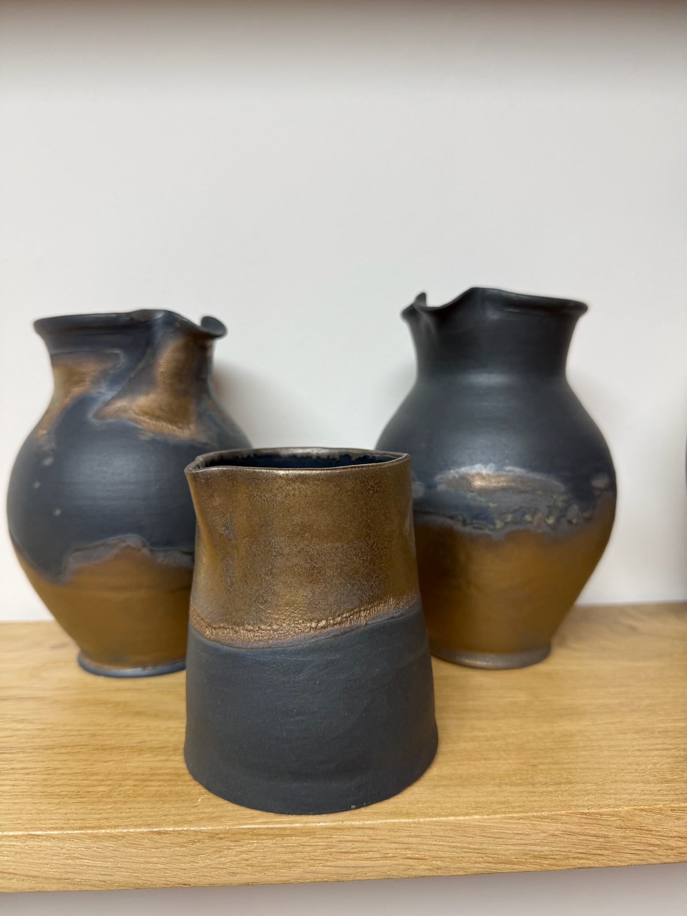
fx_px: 635
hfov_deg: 56.8
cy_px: 458
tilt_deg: -5.5
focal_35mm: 24
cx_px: 344
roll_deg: +0.6
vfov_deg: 71.6
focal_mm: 6.76
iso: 100
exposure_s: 1/100
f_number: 1.78
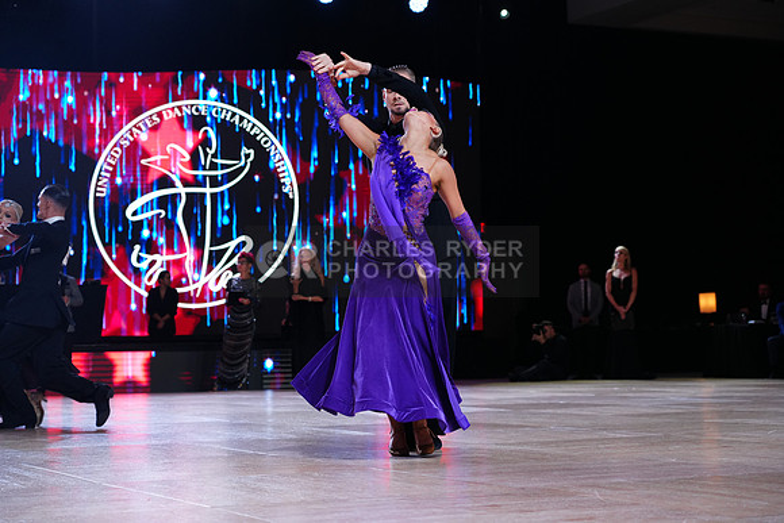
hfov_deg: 28.8
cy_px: 262
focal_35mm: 70
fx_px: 1525
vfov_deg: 19.5
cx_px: 392
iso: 1250
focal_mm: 70
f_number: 4
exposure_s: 1/500
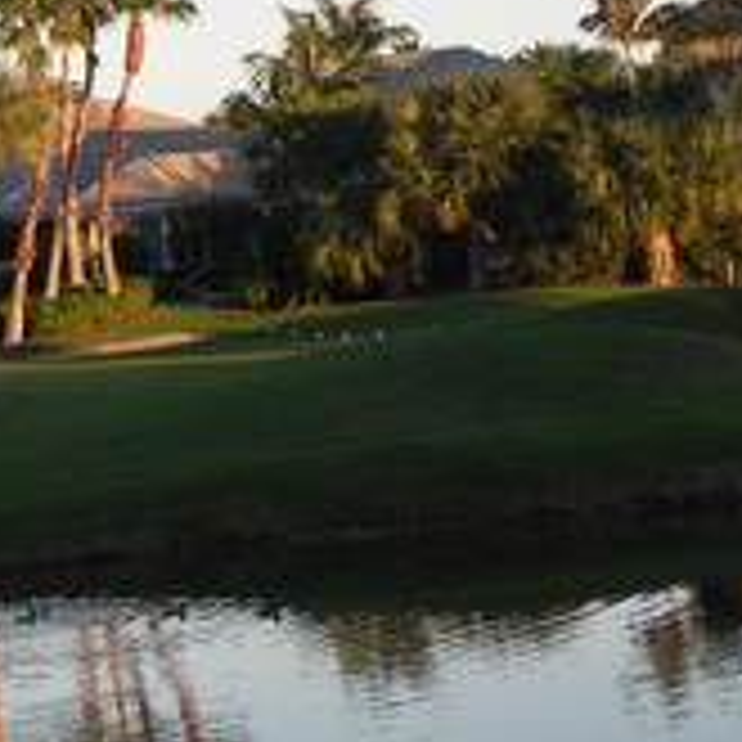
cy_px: 387
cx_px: -72
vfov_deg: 10.9
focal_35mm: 161
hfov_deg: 10.7
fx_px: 3904
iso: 160
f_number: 5
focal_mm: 13.4
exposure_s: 1/238
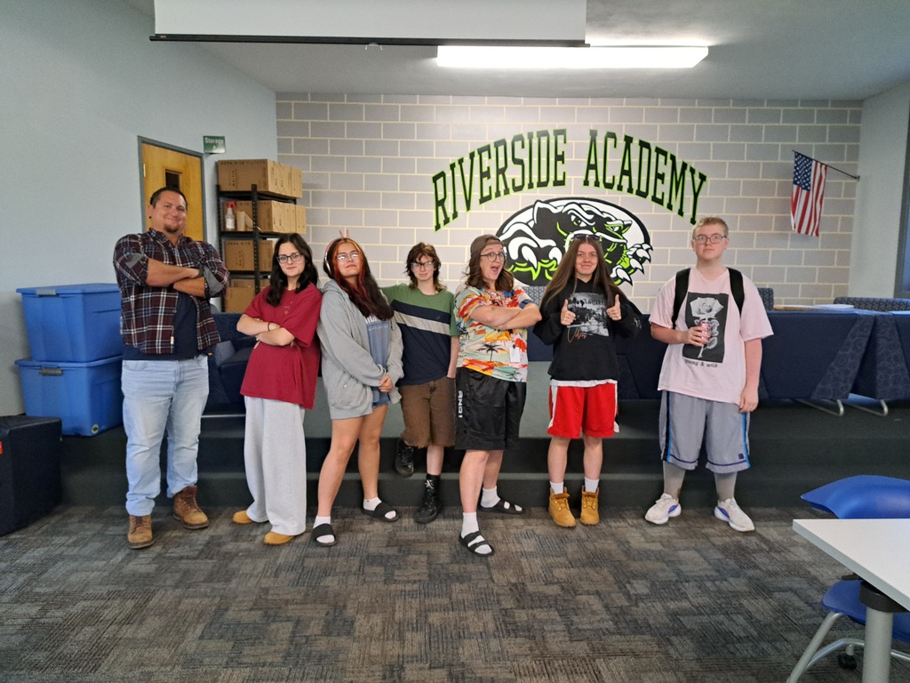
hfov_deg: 71.6
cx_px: 455
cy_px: 342
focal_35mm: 24
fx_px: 631
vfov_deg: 56.8
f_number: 1.8
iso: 500
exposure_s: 1/60
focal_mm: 5.23
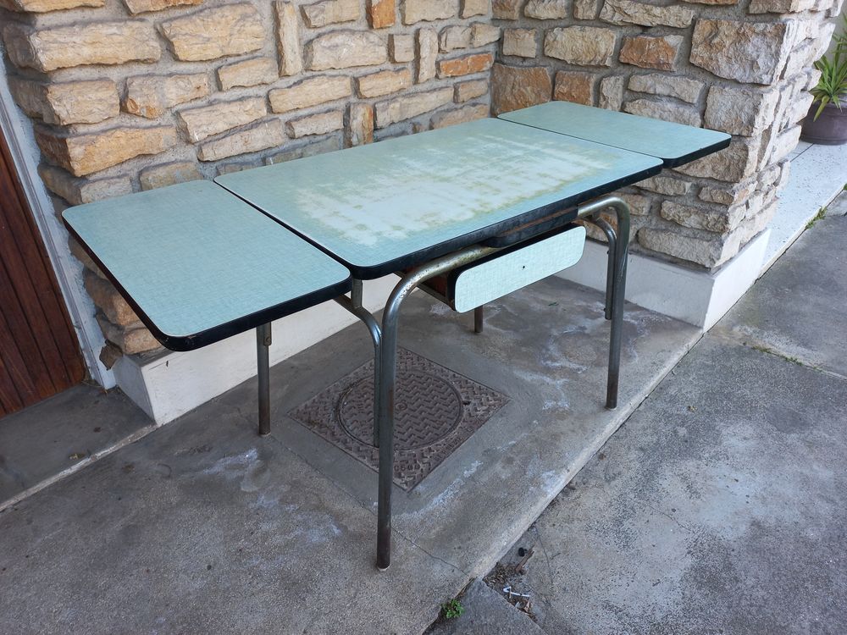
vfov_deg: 54.9
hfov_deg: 69.4
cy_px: 318
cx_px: 424
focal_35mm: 25
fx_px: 612
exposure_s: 1/50
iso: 50
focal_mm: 4.6
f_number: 1.8
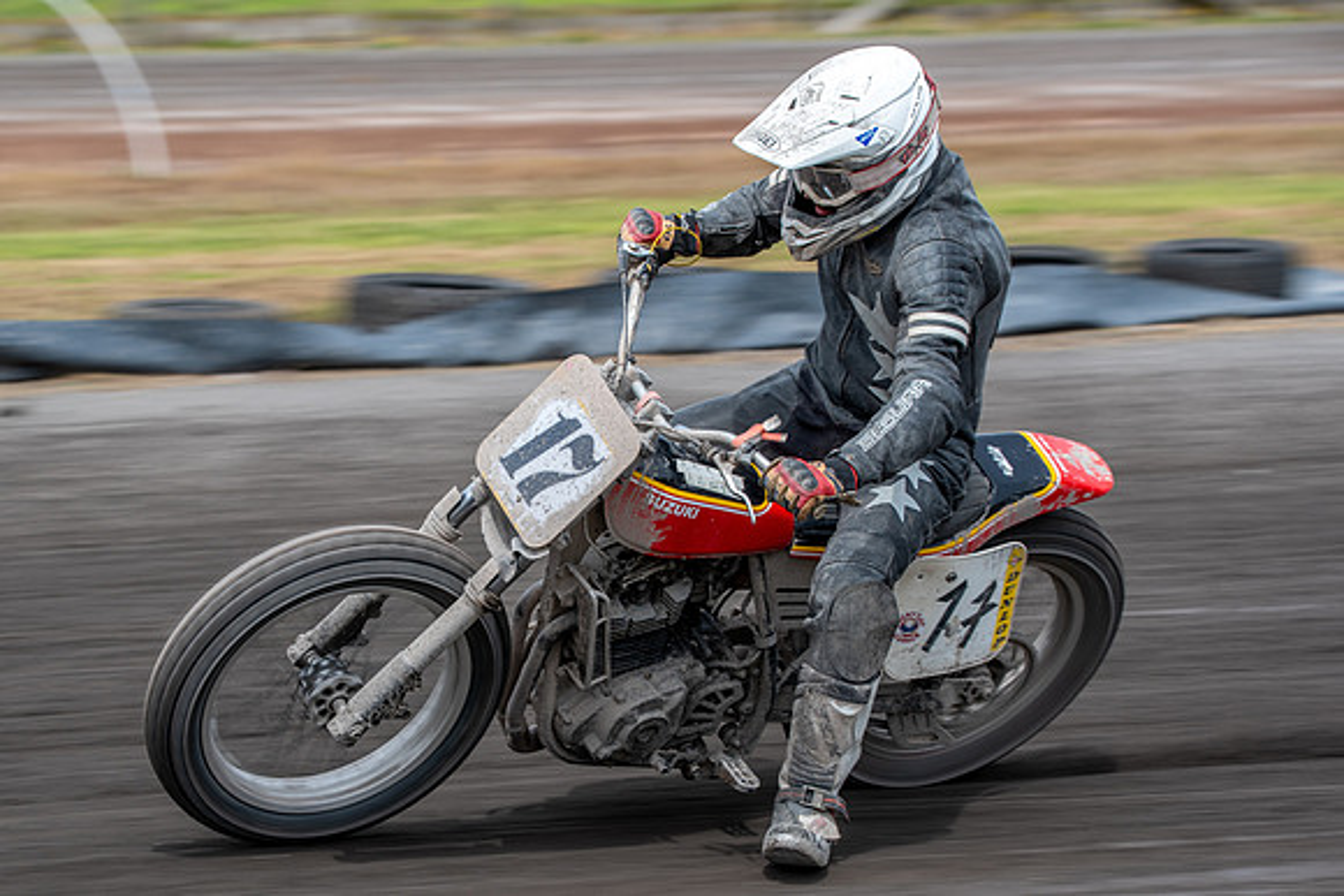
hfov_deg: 10.5
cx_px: 497
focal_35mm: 195
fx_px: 7296
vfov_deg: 7.0
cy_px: 565
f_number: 8
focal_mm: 155
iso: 200
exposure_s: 1/320
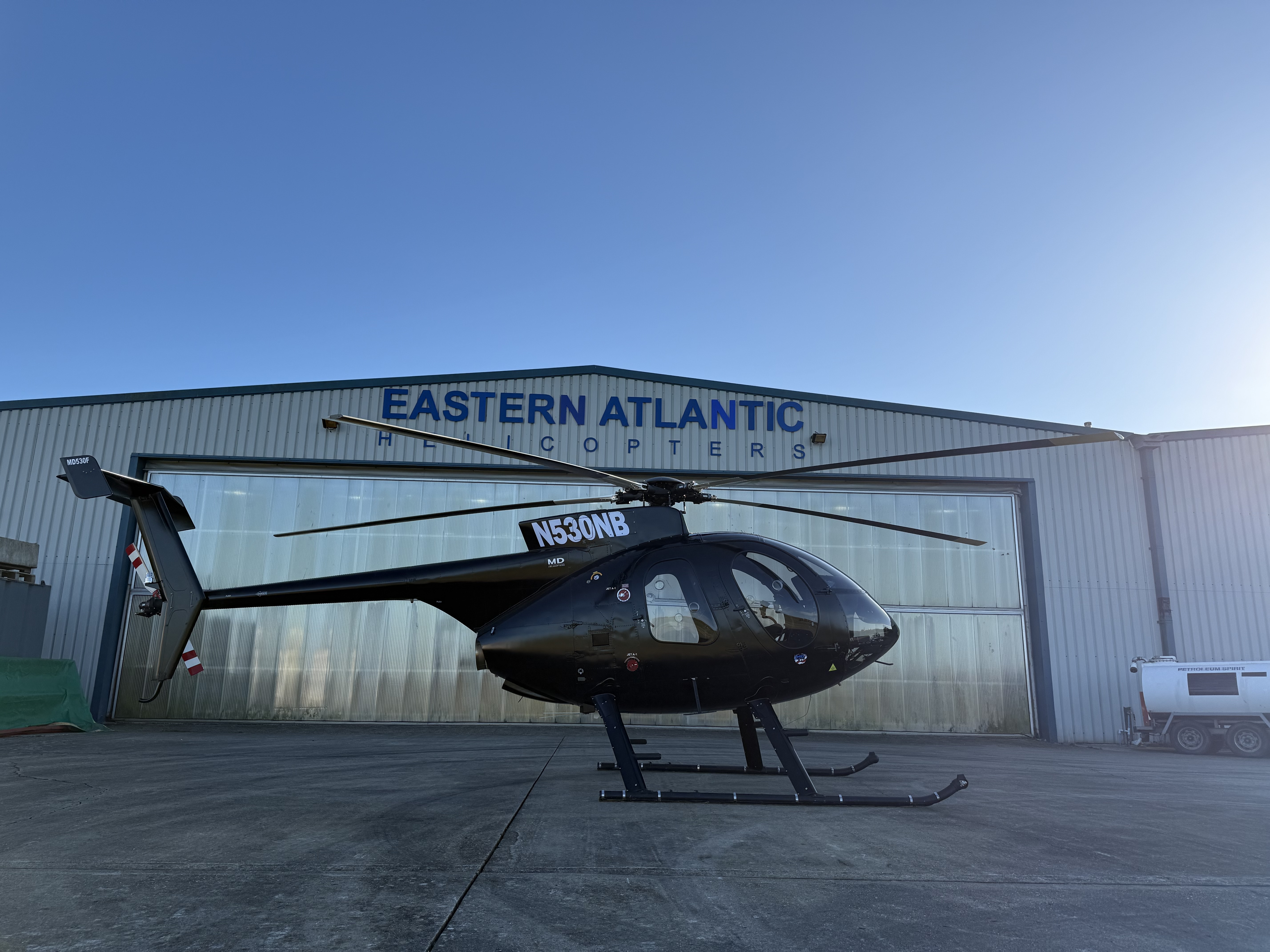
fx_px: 881
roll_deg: -0.7
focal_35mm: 24
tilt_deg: +14.3
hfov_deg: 71.6
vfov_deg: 56.8
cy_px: 476
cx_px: 635
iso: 80
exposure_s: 1/3759
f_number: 1.78
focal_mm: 6.76
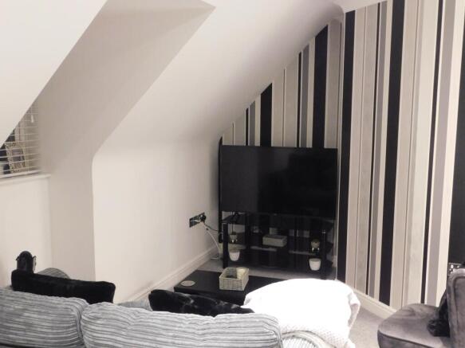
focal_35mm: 36
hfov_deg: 51.4
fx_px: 483
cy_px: 174
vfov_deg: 39.6
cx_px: 232
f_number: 3.5
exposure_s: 1/8
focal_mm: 6.3
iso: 800
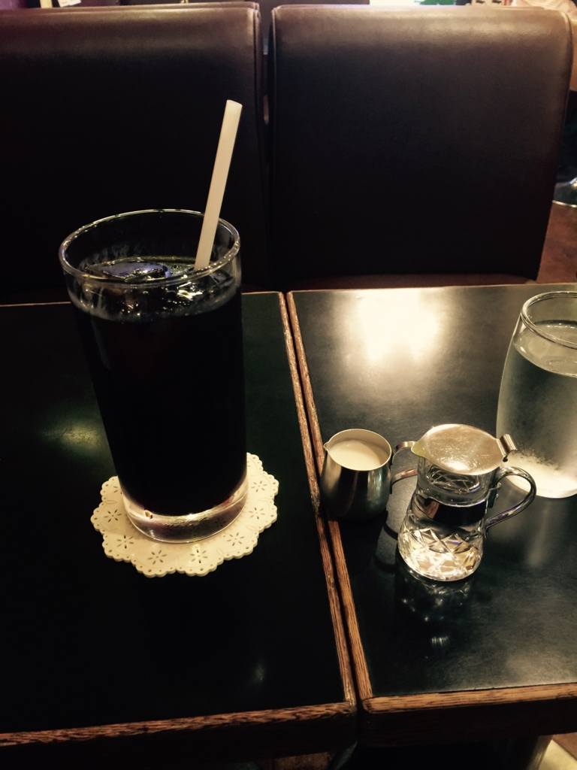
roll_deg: -1.1
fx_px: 645
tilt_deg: -32.1
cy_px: 385
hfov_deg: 48.2
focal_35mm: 29
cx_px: 288
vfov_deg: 61.7
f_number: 2.2
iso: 125
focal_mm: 4.15
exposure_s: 1/8
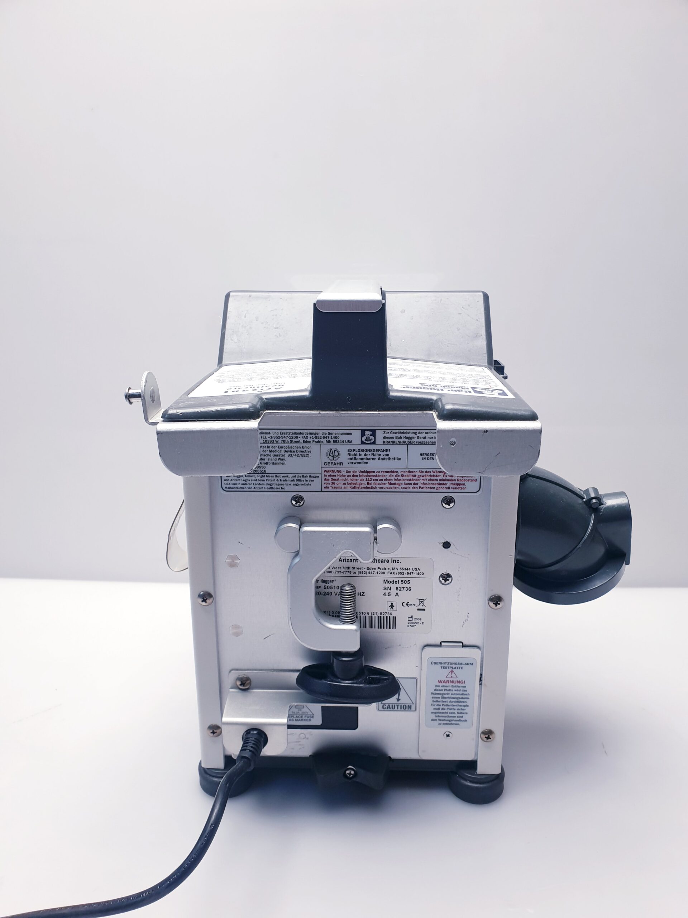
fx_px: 689
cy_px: 459
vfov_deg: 67.3
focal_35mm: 26
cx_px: 344
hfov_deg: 53.1
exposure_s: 1/100
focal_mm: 4.3
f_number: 2.4
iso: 80
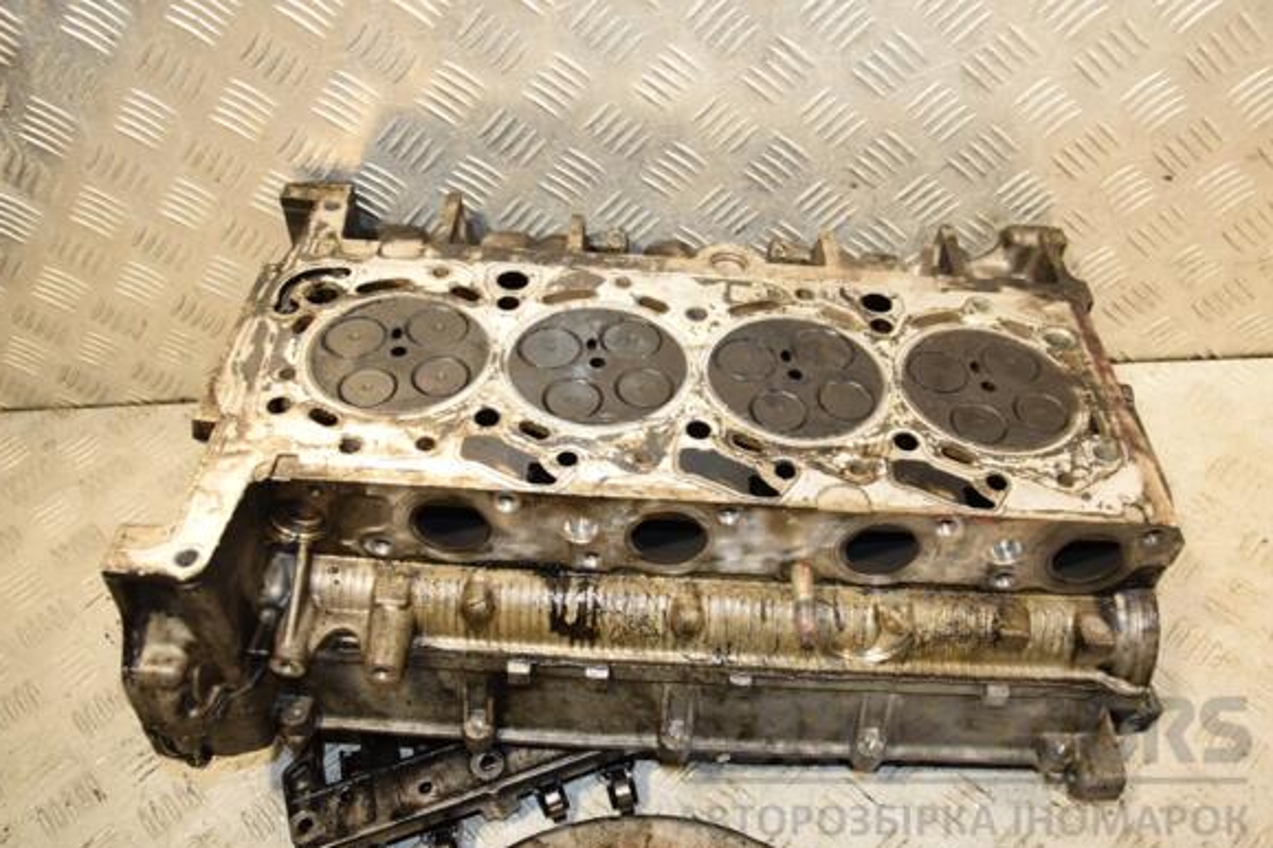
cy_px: 437
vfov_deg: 46.4
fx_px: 990
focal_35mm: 28
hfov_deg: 65.5
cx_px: 633
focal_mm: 18
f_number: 5
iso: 800
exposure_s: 1/200
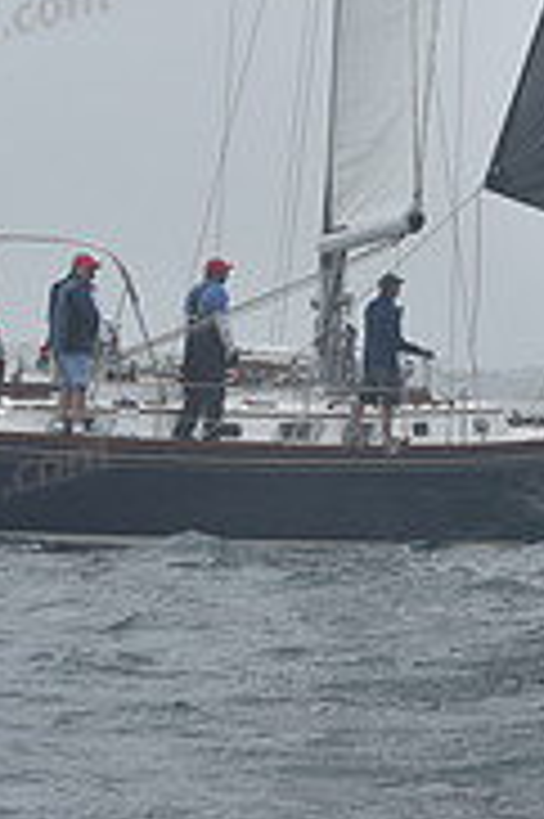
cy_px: -234
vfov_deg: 9.1
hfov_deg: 6.1
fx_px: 5064
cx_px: 344
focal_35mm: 223
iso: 250
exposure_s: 1/800
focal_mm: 70
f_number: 11
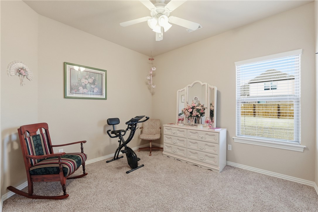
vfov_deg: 81.2
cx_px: 159
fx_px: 124
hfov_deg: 104.3
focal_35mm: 14
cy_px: 106
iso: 400
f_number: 10
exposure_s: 1/25
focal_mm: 14
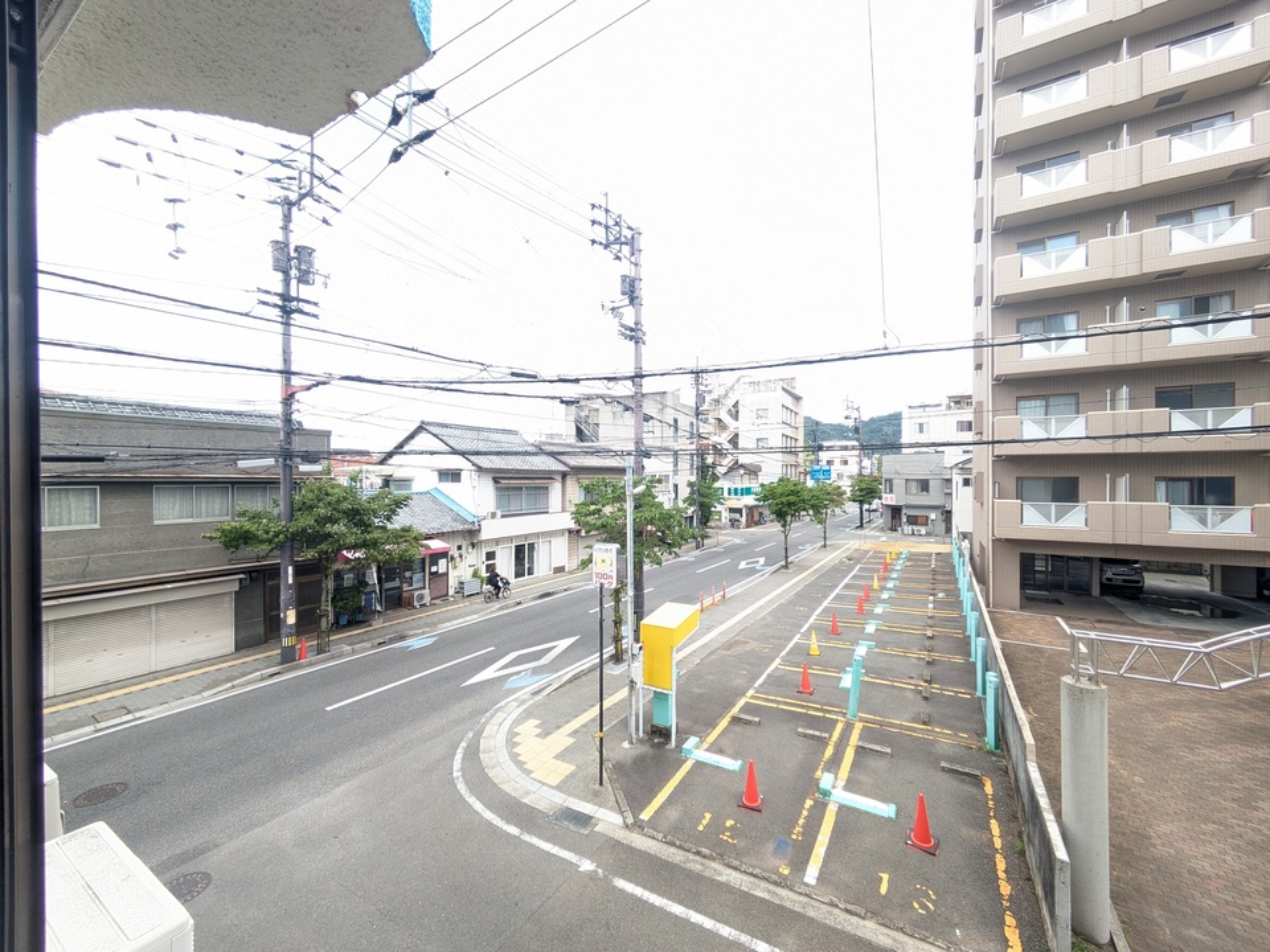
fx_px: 514
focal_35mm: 14
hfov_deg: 102.1
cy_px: 476
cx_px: 635
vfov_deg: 85.7
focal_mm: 1.83
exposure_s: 1/217
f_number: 2.2
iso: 49
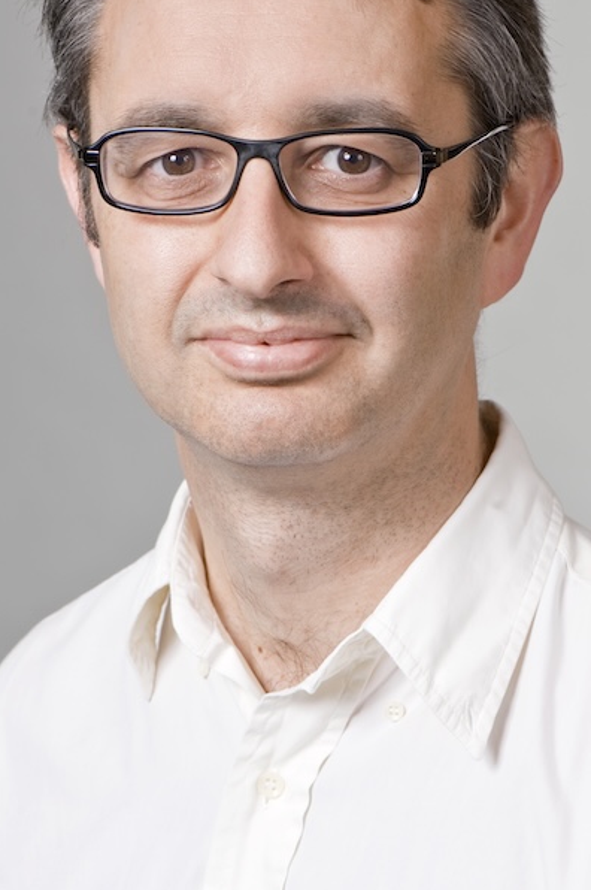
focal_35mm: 141
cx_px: 296
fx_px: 3480
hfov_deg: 9.7
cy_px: 311
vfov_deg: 14.5
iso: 200
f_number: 11
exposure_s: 1/160
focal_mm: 105
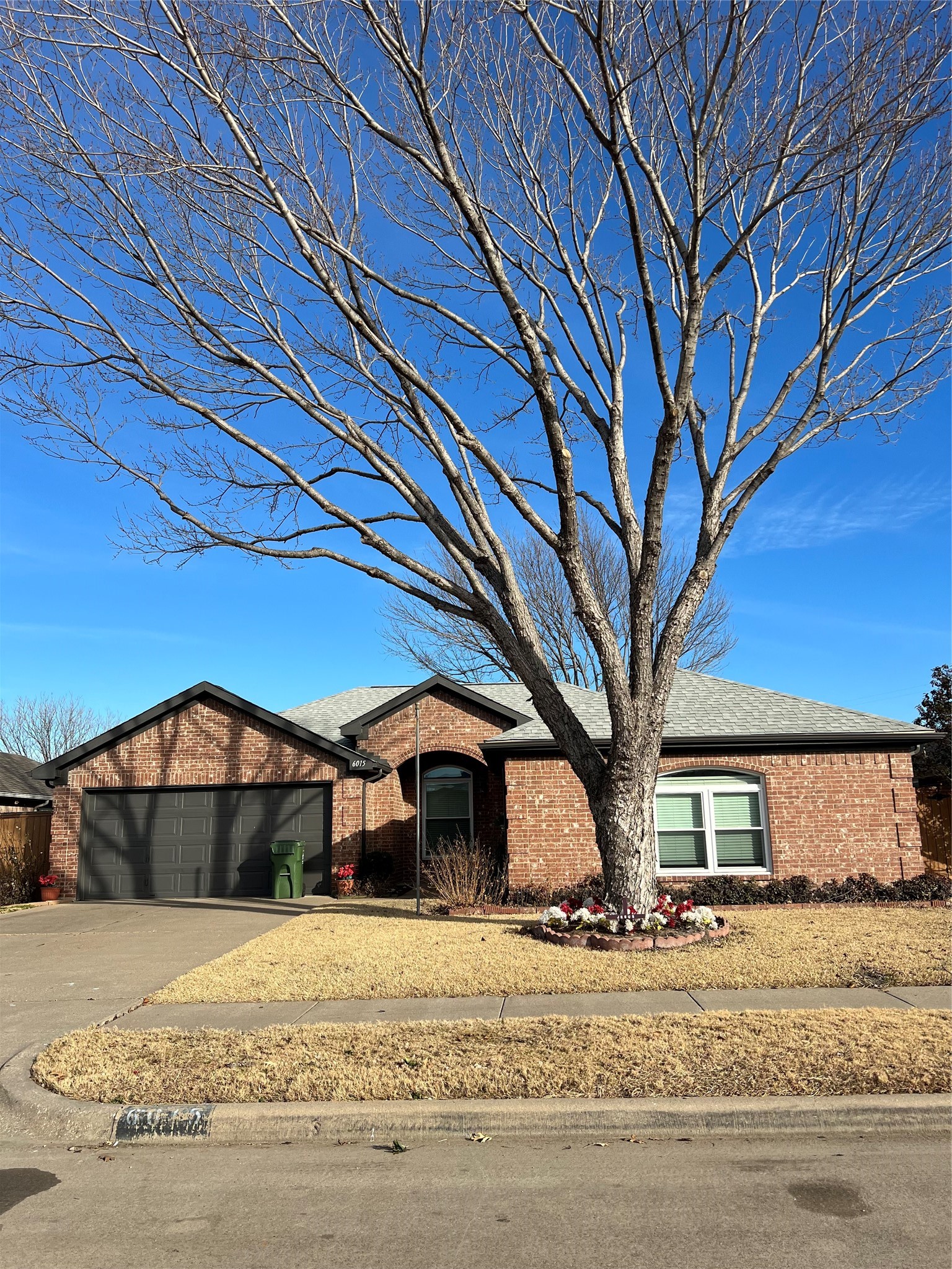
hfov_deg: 53.1
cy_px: 634
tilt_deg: +11.7
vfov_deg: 67.3
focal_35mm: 26
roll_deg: +1.9
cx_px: 476
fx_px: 953
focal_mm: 5.7
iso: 50
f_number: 1.5
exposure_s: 1/3704
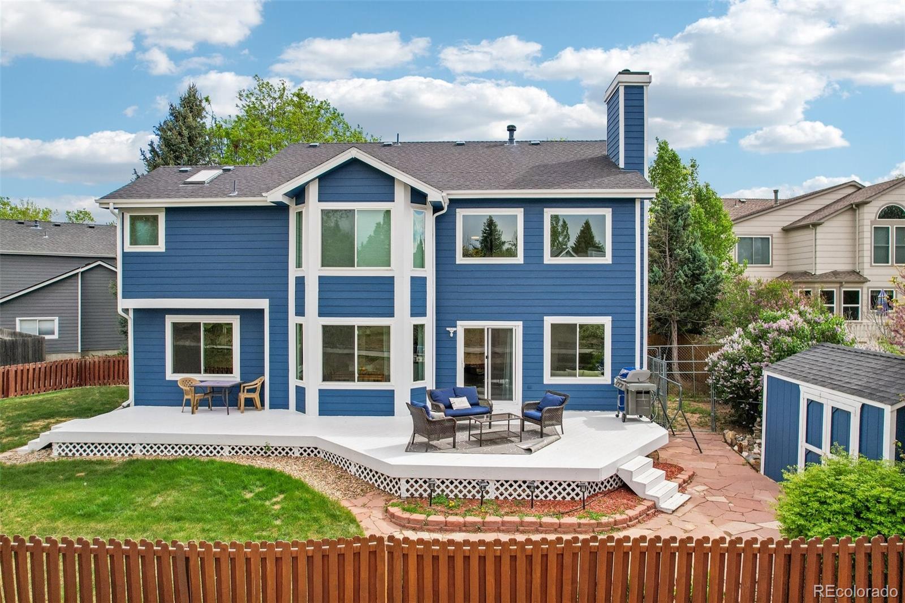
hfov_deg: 78.6
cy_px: 302
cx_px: 452
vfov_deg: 57.2
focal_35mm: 22
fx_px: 553
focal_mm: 8.4
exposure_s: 1/320
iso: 120
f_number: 2.8
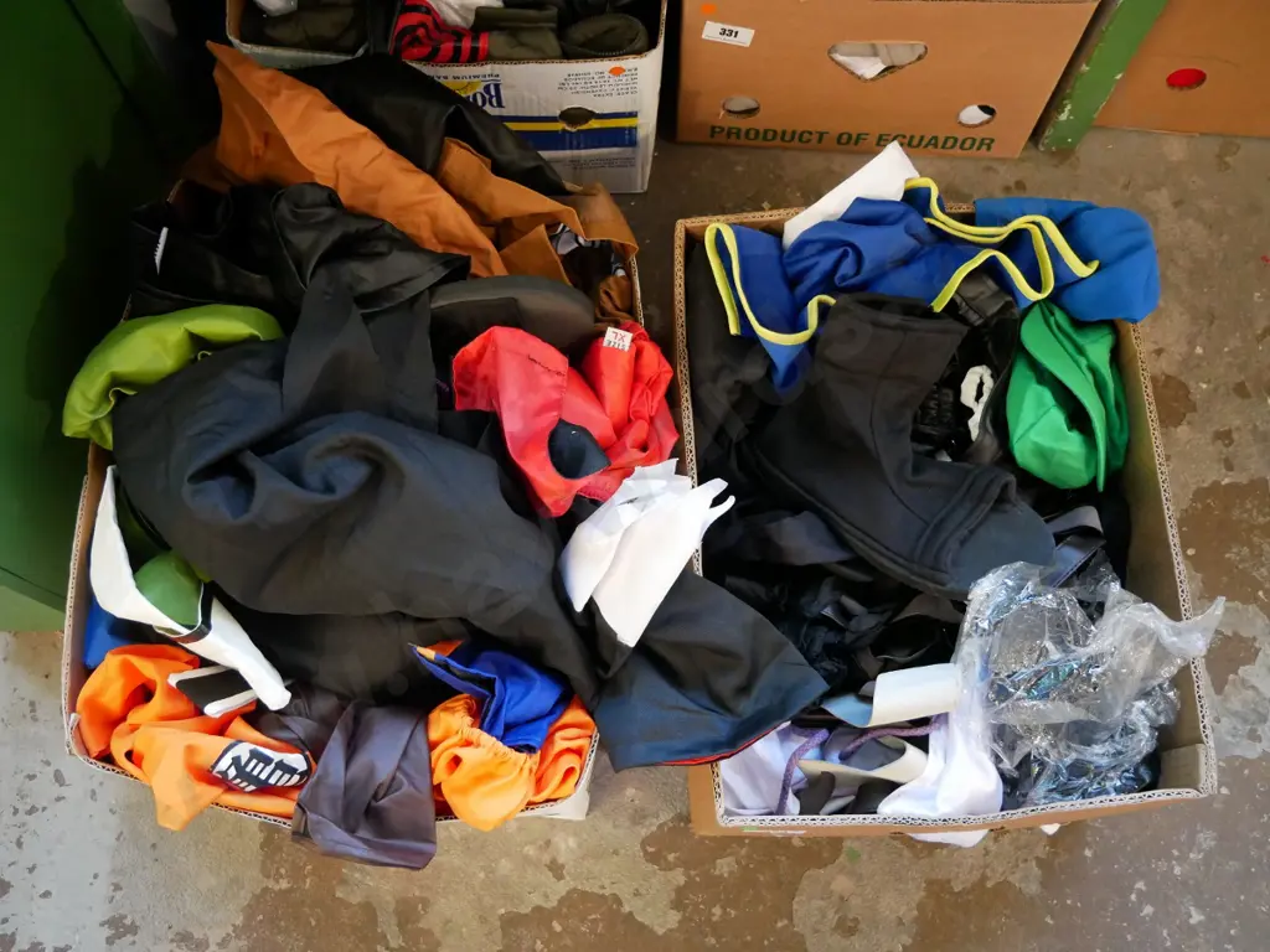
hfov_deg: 54.0
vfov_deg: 41.8
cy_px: 476
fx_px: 1247
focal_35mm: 34
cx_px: 635
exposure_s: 1/60
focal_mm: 17
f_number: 3.8
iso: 2500
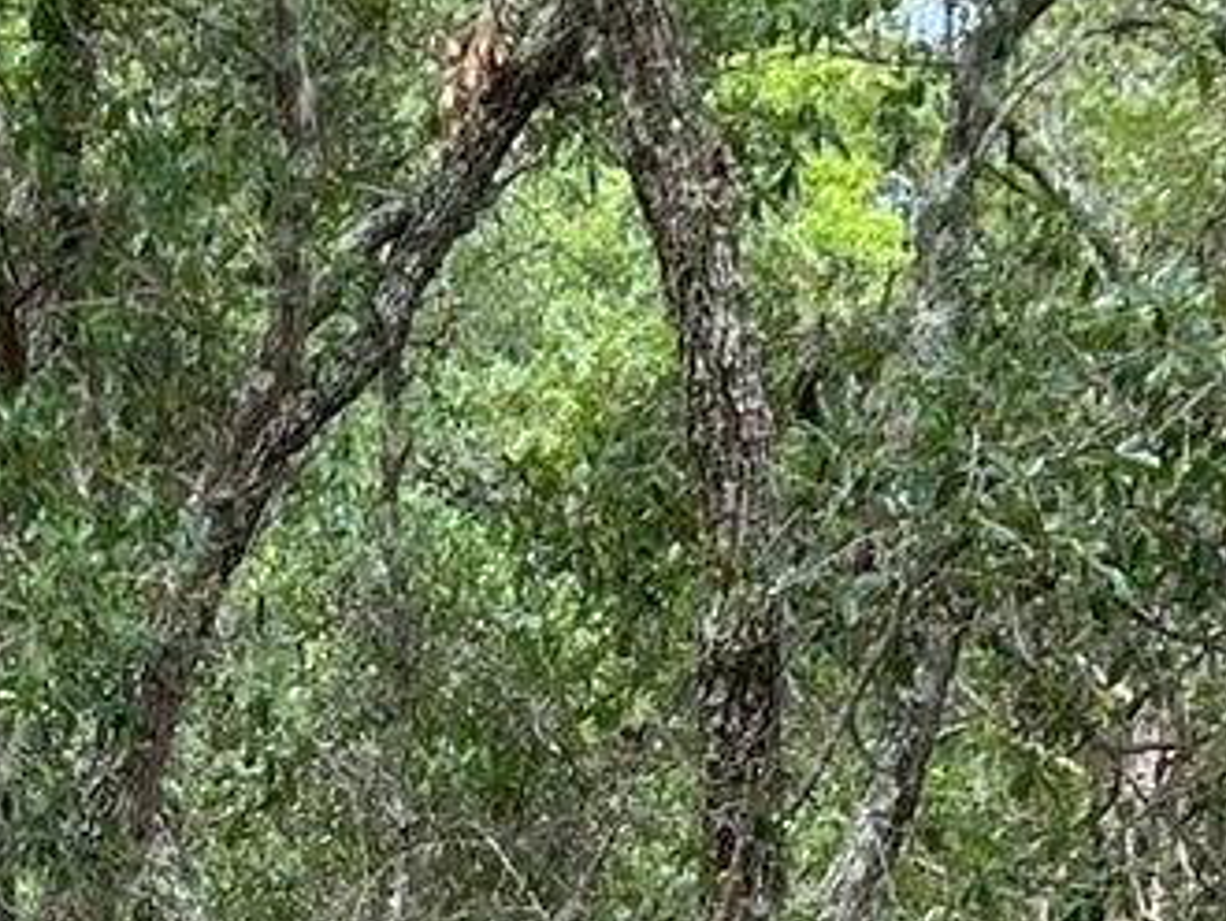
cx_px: -217
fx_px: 5954
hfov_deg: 11.5
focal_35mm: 168
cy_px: 1656
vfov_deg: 8.5
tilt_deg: -5.0
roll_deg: -0.9
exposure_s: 1/803
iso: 50
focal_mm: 5.7
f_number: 1.5
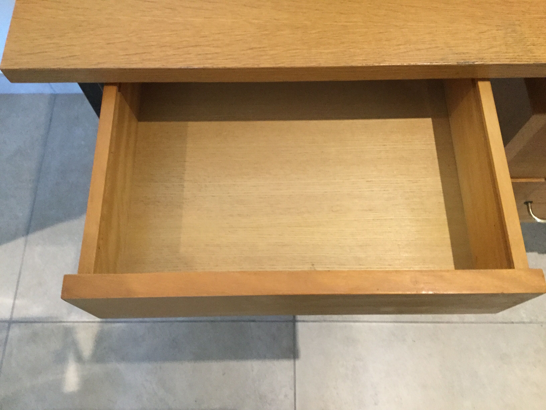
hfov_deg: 58.4
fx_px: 489
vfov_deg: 45.4
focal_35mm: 31
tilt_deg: -68.0
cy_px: 205
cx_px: 273
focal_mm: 3.3
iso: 200
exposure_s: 1/20
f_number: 2.4
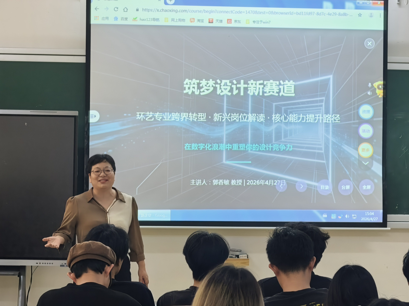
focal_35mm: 96
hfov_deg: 20.4
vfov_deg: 15.4
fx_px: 1134
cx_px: 204
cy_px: 153
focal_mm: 15
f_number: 2.1
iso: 160
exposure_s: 1/50
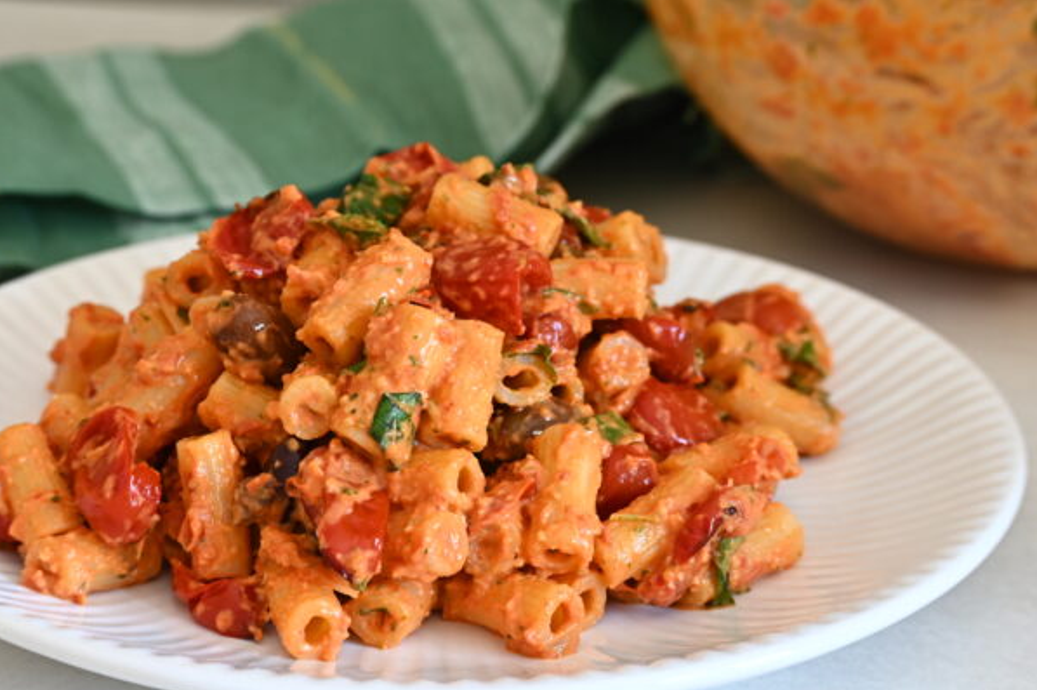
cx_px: 415
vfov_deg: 13.0
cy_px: 375
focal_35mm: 105
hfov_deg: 19.4
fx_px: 3022
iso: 200
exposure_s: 1/13
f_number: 7.1
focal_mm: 58
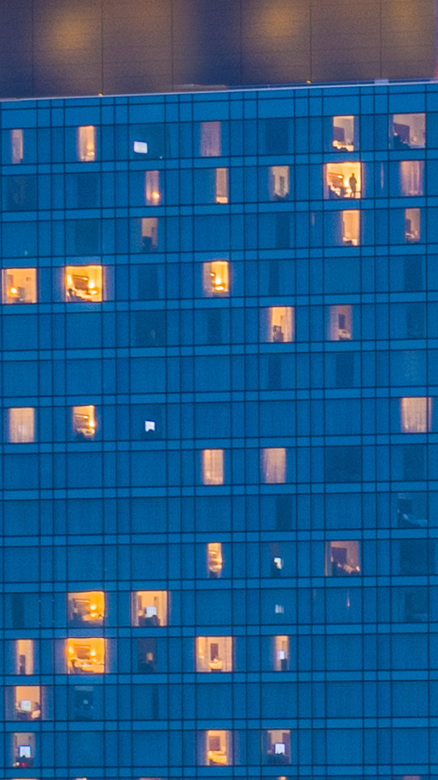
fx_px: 7439
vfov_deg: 5.9
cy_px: 1063
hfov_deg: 3.3
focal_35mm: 360
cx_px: 1185
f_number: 8
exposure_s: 20
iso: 64
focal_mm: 38
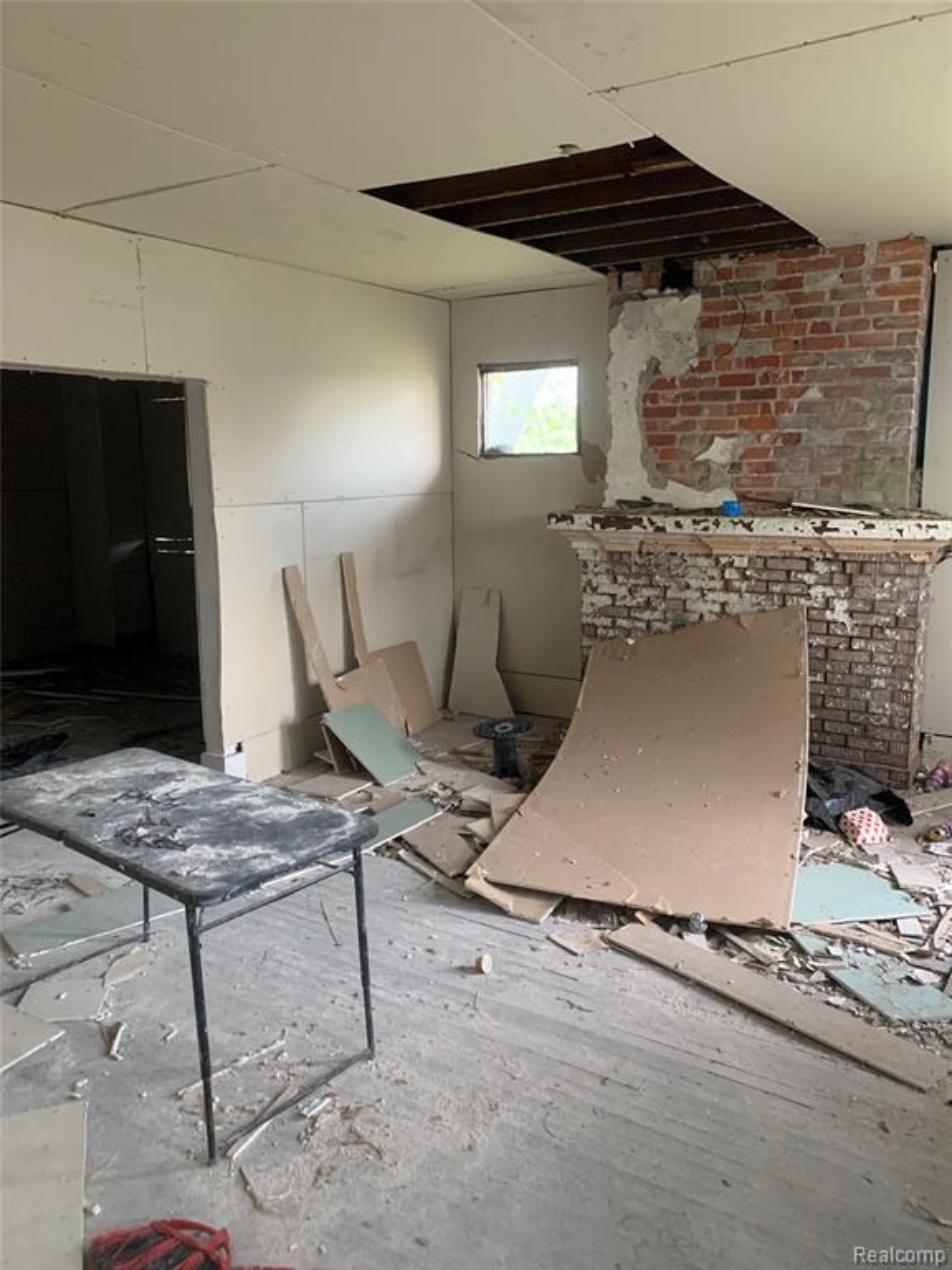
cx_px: 476
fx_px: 953
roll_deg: +0.0
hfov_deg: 53.1
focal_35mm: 26
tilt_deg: -9.3
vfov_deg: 67.3
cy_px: 635
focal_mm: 4.25
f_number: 1.8
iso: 400
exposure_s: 1/41
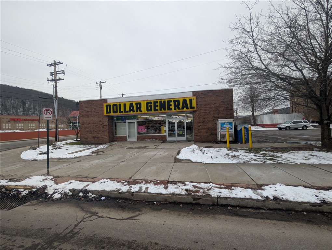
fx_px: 115
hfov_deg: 110.5
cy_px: 125
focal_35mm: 12
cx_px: 166
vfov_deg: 94.6
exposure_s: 1/532
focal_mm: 2.02
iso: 55
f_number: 1.7
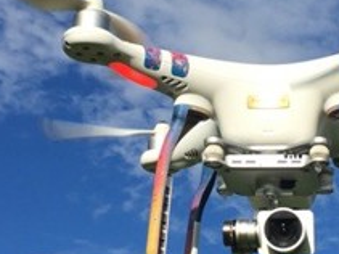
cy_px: 96
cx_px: 238
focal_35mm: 95
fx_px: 930
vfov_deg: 15.5
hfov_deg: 20.6
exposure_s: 1/1832
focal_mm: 4.15
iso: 25
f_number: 2.2
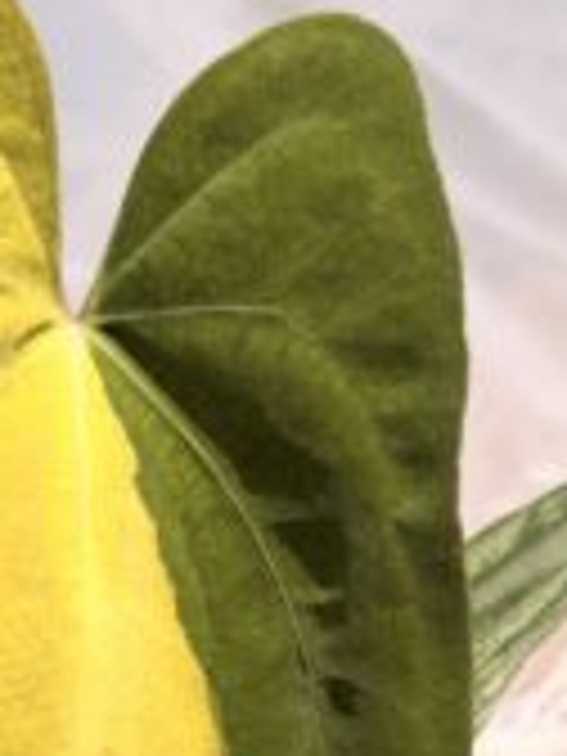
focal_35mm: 114
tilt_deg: -13.4
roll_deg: +5.5
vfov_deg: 16.7
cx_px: 63
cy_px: 855
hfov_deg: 12.9
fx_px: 2490
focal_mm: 6.76
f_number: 1.78
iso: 64
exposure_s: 1/3096
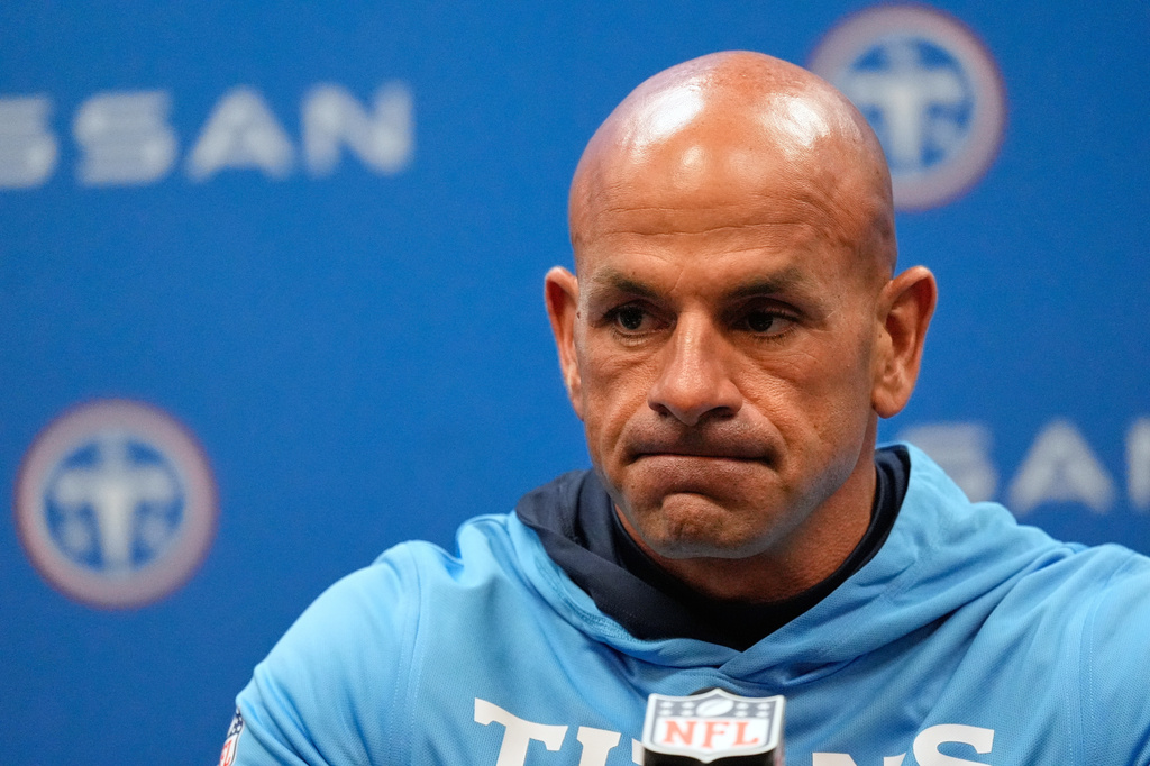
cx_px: 575
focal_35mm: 600
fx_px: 19159
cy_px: 383
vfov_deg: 2.3
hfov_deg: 3.4
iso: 6400
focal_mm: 600
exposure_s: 1/640
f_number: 4
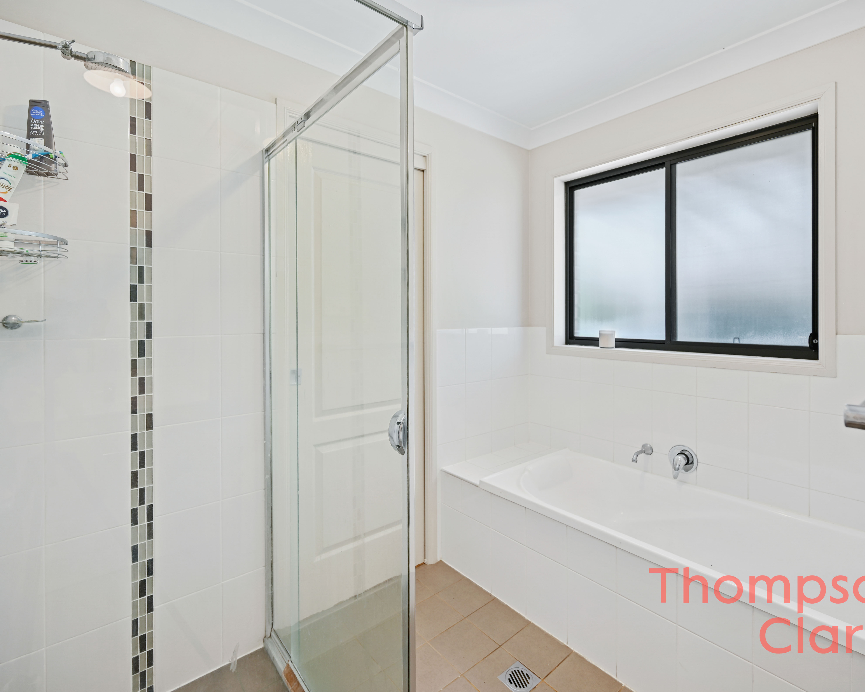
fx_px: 410
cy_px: 345
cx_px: 455
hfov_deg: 93.0
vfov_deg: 80.4
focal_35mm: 16
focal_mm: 14
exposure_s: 1/6
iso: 100
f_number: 4
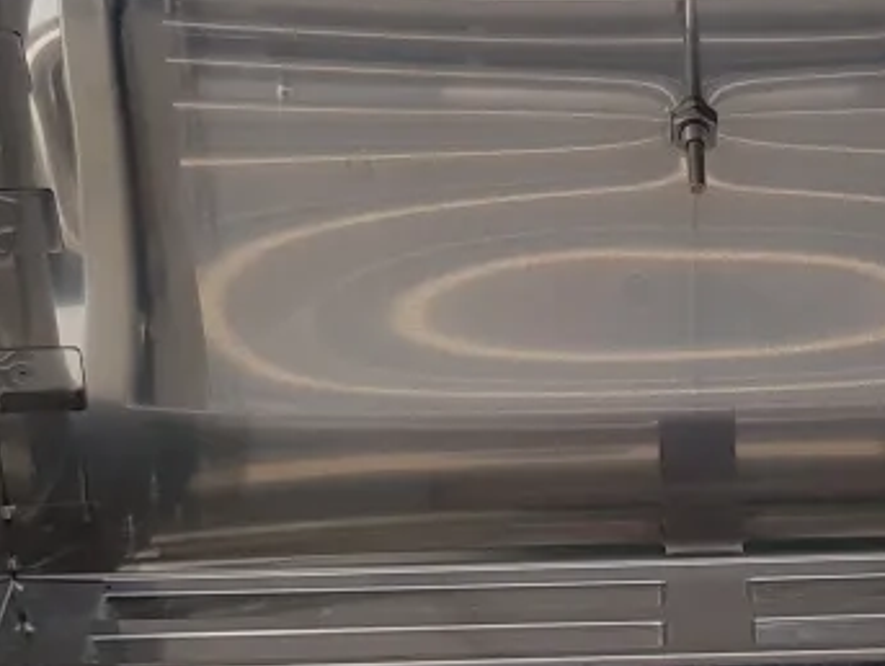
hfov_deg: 18.2
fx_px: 2713
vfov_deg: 13.8
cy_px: 687
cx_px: 813
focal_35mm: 106
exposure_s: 1/379
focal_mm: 4.2
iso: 40
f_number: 1.7
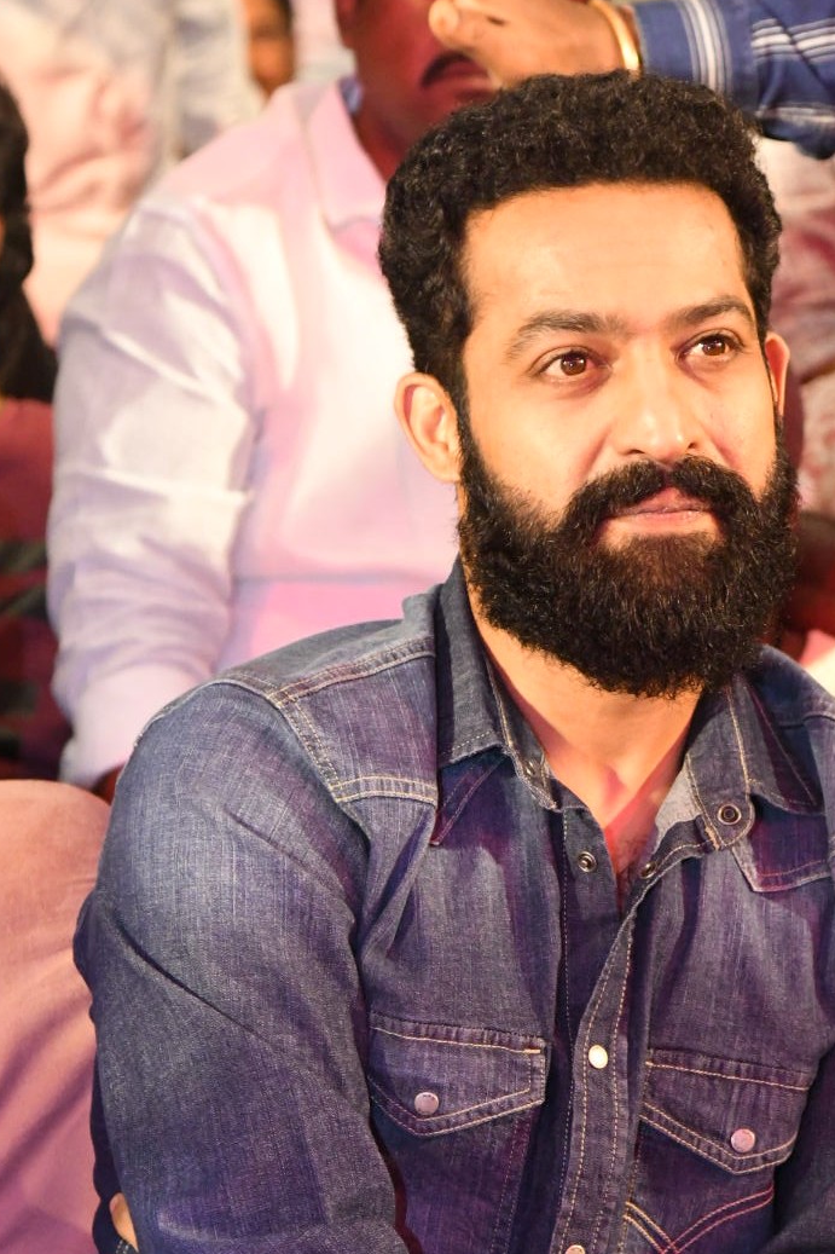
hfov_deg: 7.8
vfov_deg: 11.7
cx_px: 545
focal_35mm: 175
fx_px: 6090
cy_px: 815
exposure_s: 1/125
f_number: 5
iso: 5000
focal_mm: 75
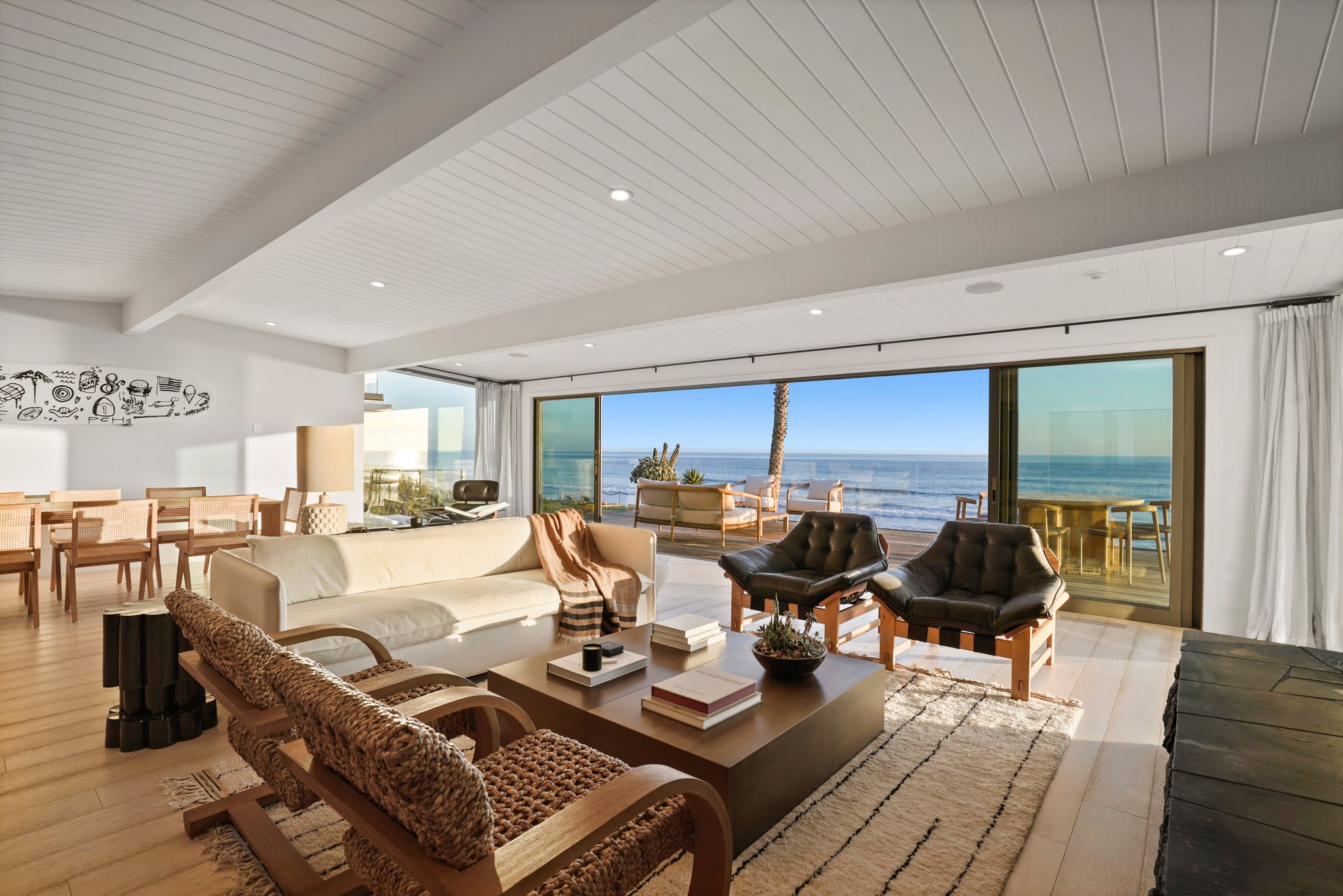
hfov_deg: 96.7
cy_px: 448
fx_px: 597
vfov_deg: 73.8
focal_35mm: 16
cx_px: 672
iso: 800
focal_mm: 16
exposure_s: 1/30
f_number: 9
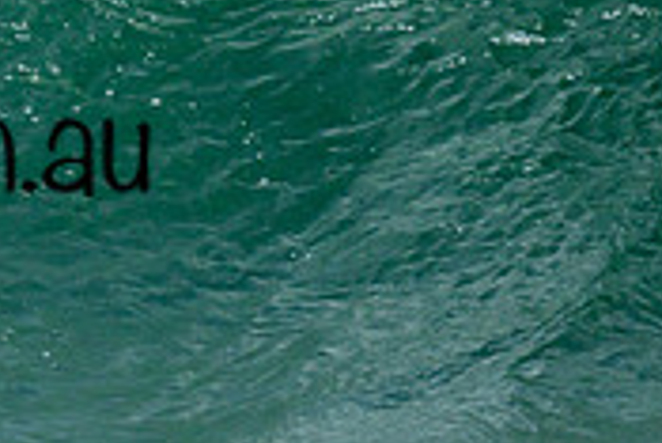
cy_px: -18
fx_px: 67118
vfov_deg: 0.4
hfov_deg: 0.6
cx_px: -661
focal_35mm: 3647
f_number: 6.3
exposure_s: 1/3200
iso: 360
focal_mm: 800
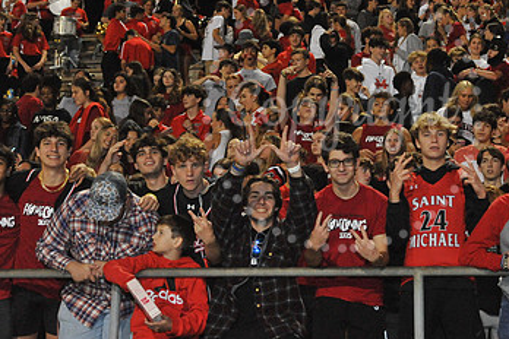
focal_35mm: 80
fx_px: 1131
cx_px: 342
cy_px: 111
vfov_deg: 17.0
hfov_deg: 25.2
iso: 6400
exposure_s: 1/160
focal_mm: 48
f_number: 6.3
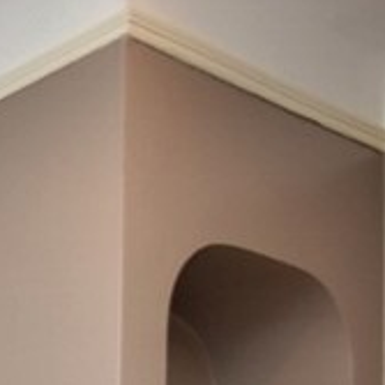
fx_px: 1044
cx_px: -678
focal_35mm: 83
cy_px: 750
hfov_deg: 12.5
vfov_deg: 16.4
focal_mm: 10
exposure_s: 1/50
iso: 200
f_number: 7.1
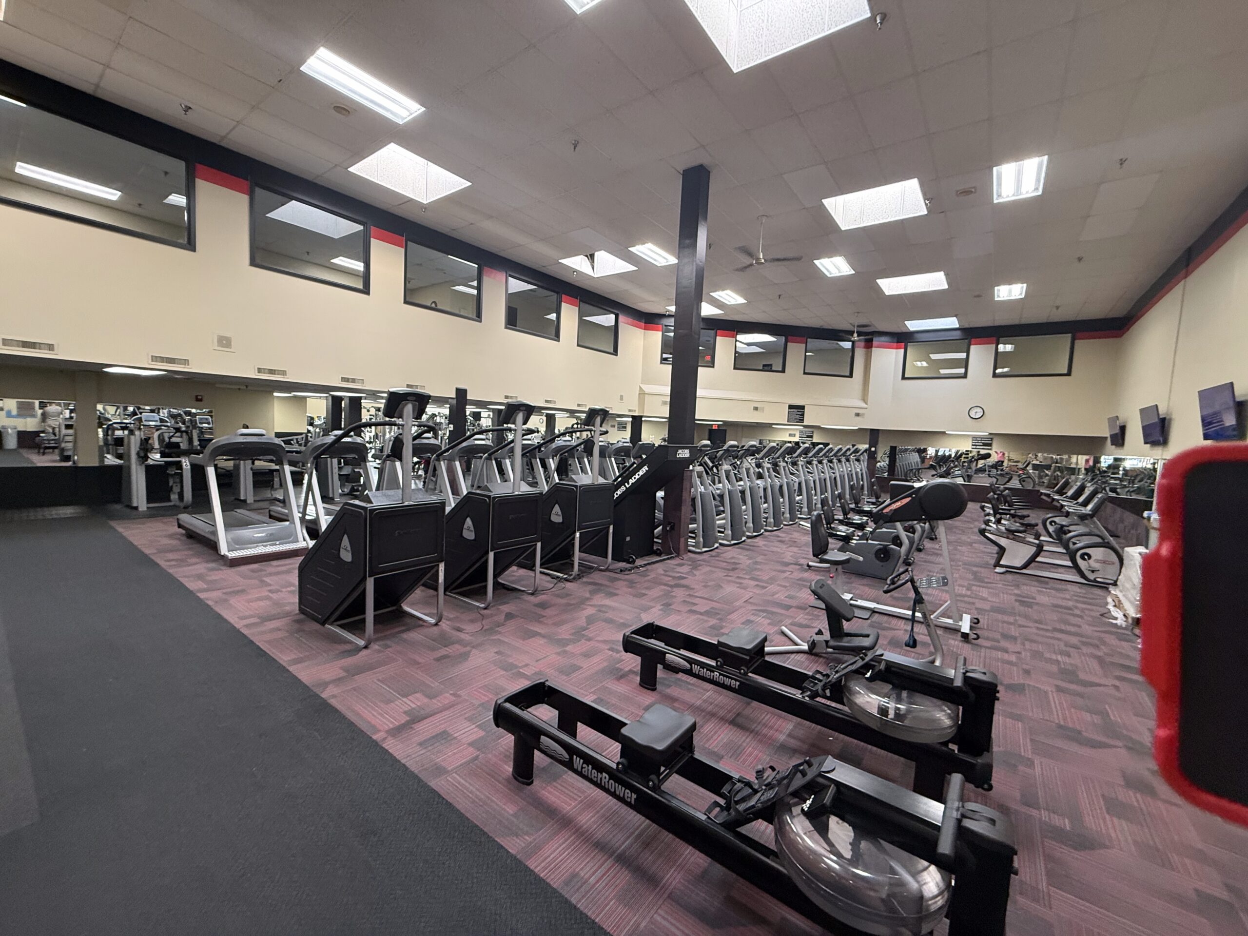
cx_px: 624
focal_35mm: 14
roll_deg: -2.8
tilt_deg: -3.5
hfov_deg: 102.1
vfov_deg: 85.7
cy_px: 468
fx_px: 505
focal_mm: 2.22
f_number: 2.2
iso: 250
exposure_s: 1/60
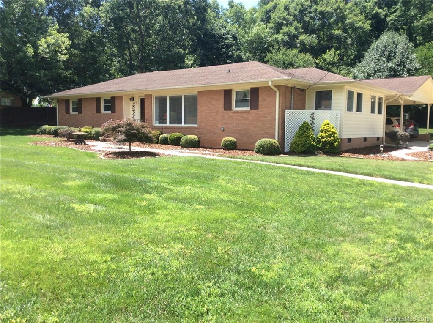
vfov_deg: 44.0
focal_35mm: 32
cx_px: 216
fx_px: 400
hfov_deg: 56.9
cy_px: 162
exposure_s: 1/566
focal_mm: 3.3
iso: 32
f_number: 2.4
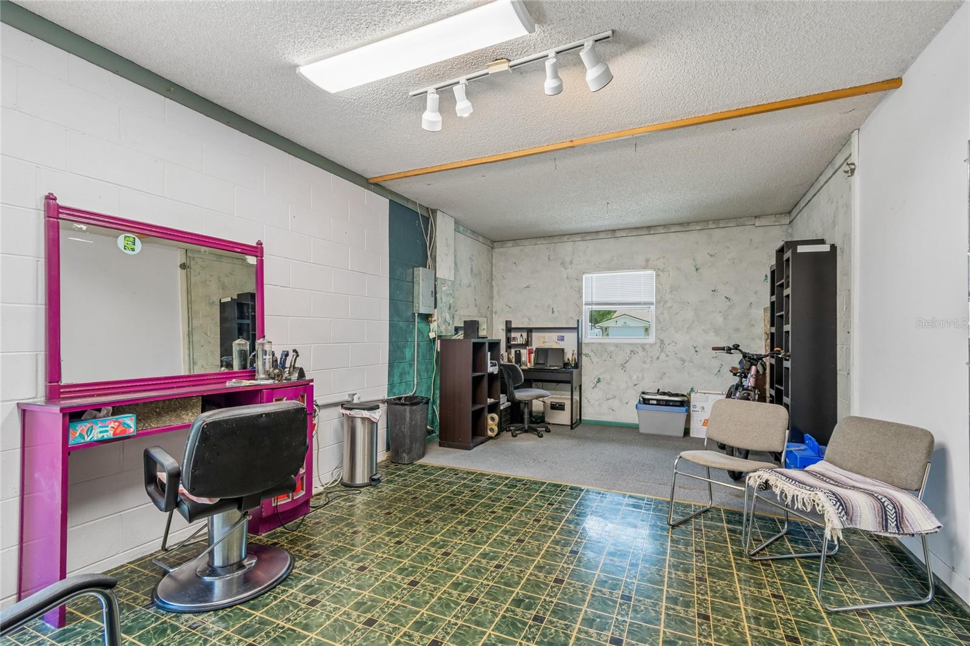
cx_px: 485
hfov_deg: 100.4
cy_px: 323
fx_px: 404
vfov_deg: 77.3
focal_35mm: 15
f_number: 7.1
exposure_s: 1/8
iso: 100
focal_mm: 10
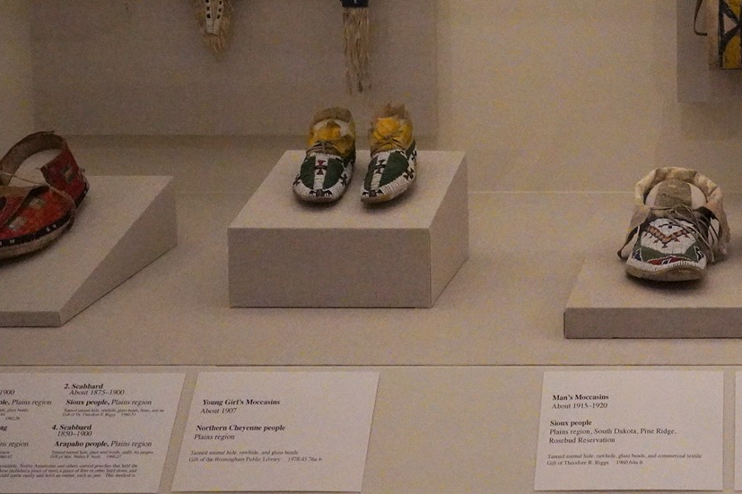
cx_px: 747
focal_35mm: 75
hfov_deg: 25.6
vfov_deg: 17.8
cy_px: 17
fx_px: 1545
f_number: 5.6
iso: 12800
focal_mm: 31
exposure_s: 1/100
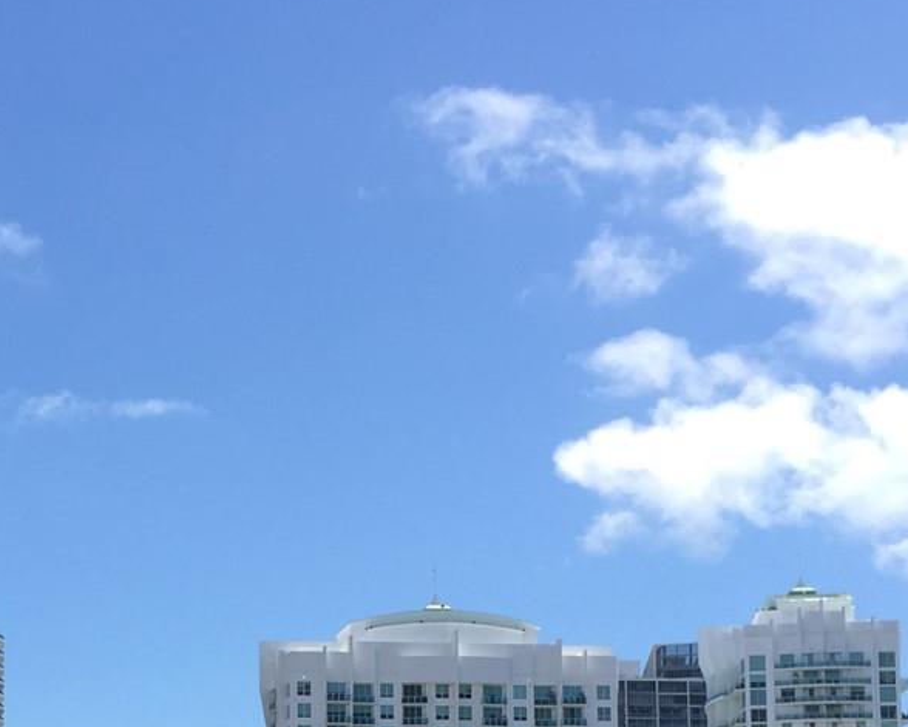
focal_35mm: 77
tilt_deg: +6.6
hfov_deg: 24.4
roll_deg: -0.8
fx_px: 2070
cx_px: 191
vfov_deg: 19.0
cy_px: 829
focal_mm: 4.15
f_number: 2.2
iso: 32
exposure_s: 1/1647
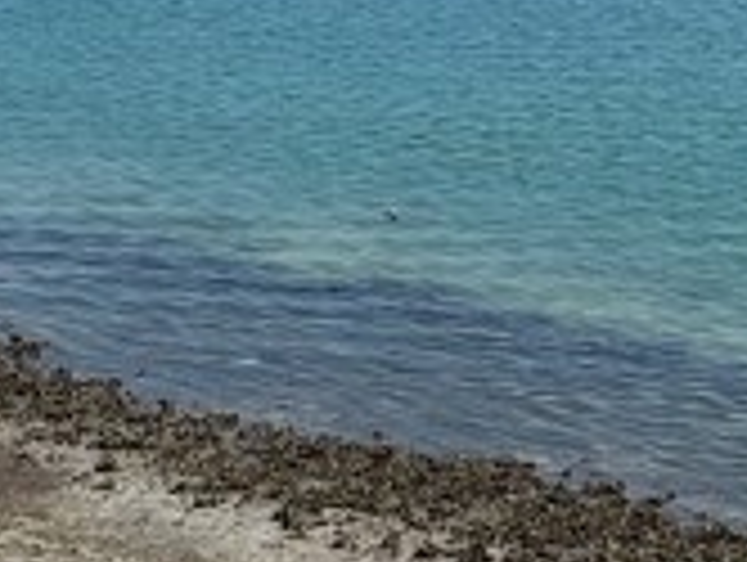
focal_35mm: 160
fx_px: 3458
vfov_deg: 9.2
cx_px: 590
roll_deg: +1.6
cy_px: -94
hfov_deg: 12.3
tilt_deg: -6.0
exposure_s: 1/5319
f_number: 1.6
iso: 50
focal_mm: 5.1
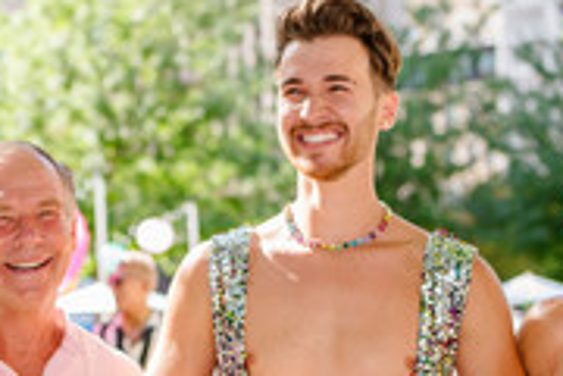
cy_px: 218
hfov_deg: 15.9
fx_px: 2017
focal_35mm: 129
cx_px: 196
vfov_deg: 10.6
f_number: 2.8
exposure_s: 1/400
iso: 200
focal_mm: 48
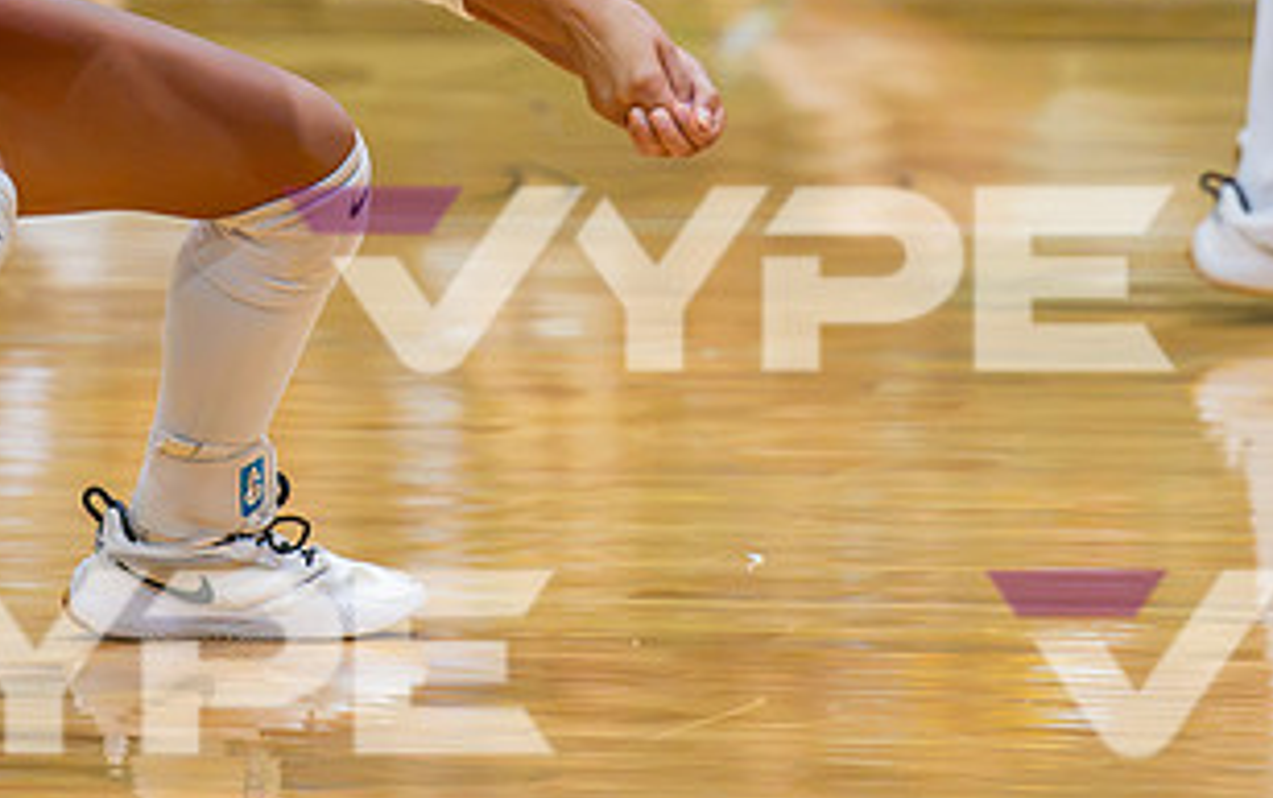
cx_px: 91
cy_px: -192
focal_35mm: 345
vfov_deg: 3.8
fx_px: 11978
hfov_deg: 6.1
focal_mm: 120
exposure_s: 1/800
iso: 12800
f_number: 2.8
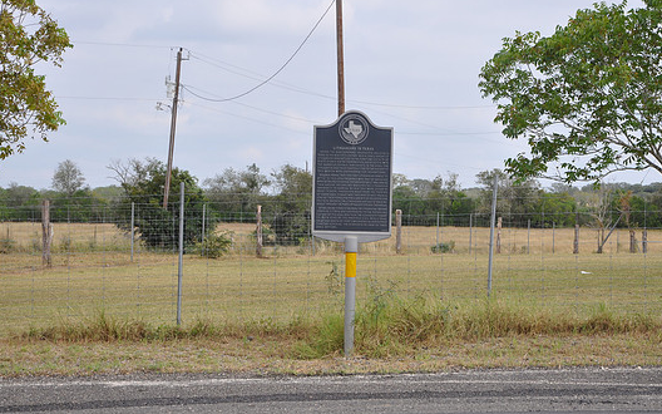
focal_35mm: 104
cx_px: 360
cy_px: 186
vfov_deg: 12.6
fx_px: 1876
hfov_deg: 20.0
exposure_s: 1/250
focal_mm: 62
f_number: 8
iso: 200
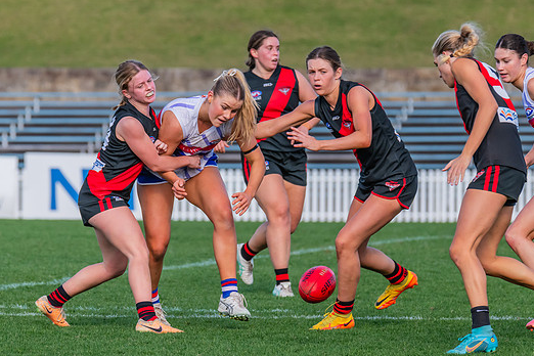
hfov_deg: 4.1
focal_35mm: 500
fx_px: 7416
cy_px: 145
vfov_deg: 2.7
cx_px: 146
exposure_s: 1/1250
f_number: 8
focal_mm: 310
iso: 800
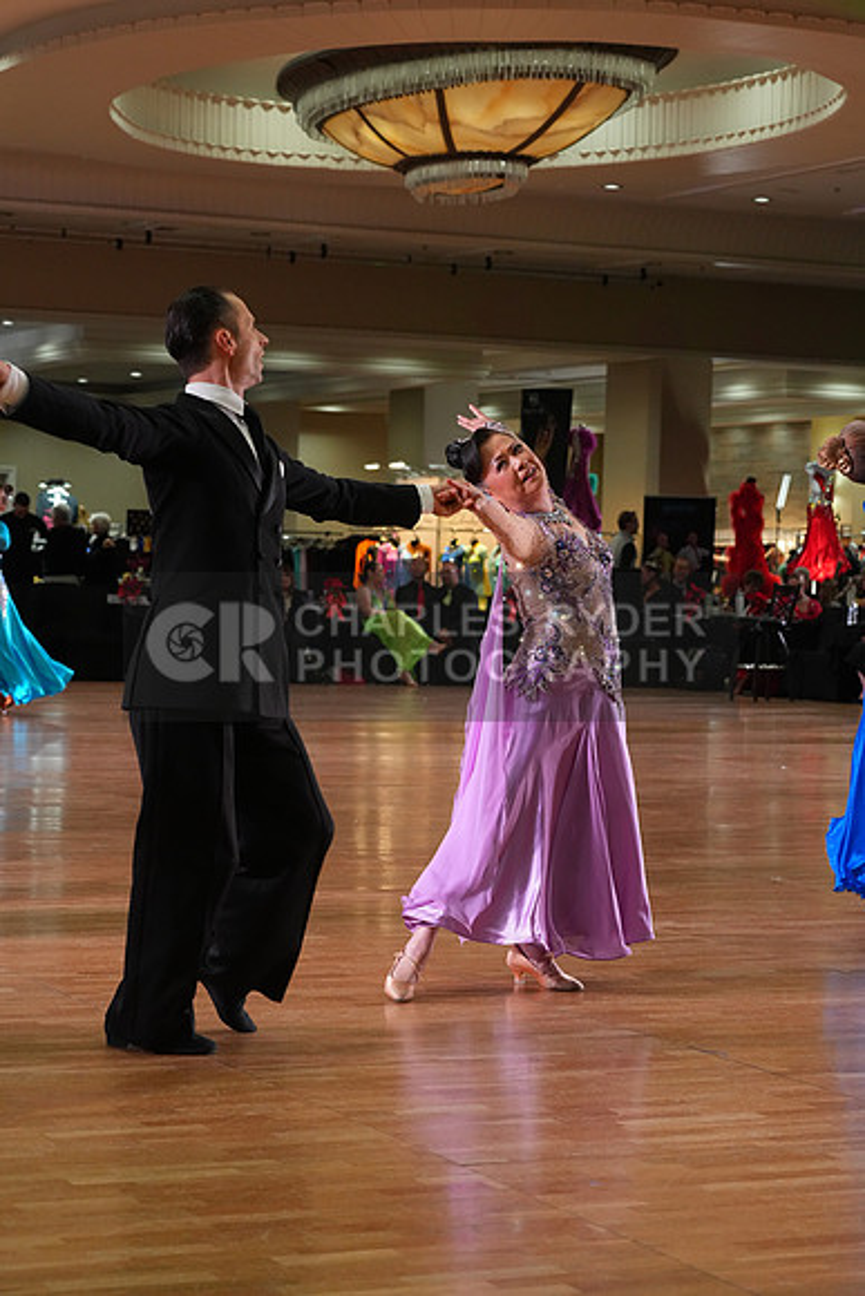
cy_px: 648
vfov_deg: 25.1
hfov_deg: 16.9
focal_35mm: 81
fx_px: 2917
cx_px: 432
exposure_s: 1/200
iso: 3200
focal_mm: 81
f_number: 6.3
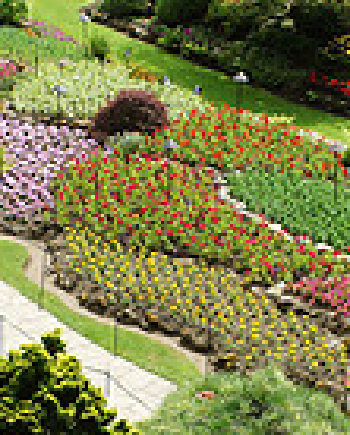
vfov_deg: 17.3
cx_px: 236
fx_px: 1420
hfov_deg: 14.0
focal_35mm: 110
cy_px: 322
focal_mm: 24
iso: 200
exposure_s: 1/100
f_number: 11
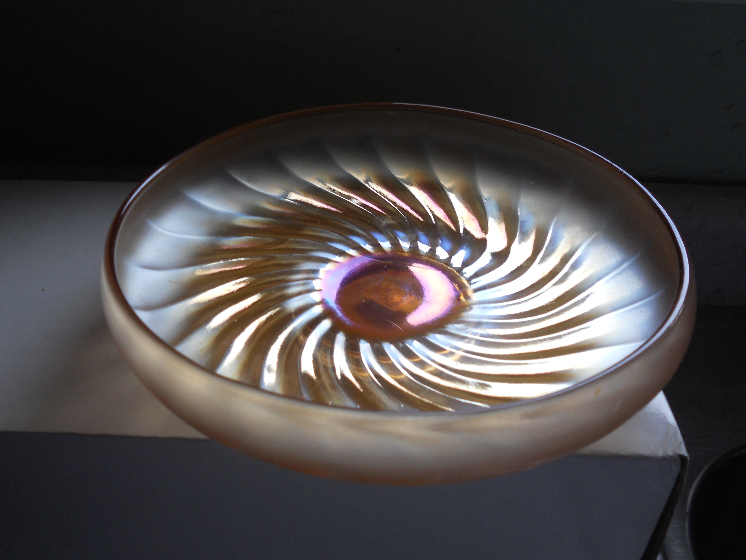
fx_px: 690
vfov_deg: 44.2
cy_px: 280
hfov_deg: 56.8
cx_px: 373
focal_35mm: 32
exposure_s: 1/30
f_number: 3.5
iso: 100
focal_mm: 5.8
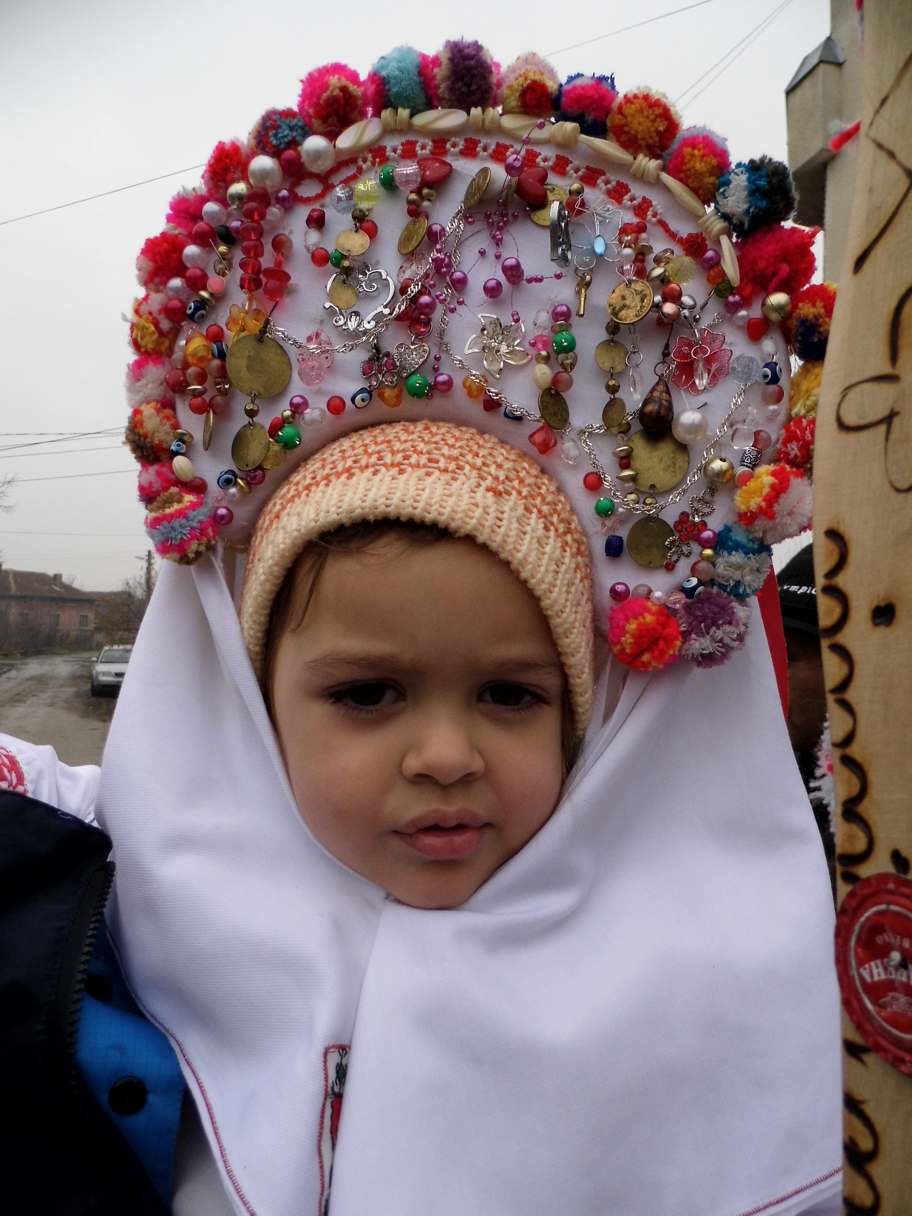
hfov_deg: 54.9
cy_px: 608
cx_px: 456
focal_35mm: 25
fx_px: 878
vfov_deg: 69.4
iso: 100
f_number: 3.1
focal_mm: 4.5
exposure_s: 1/640
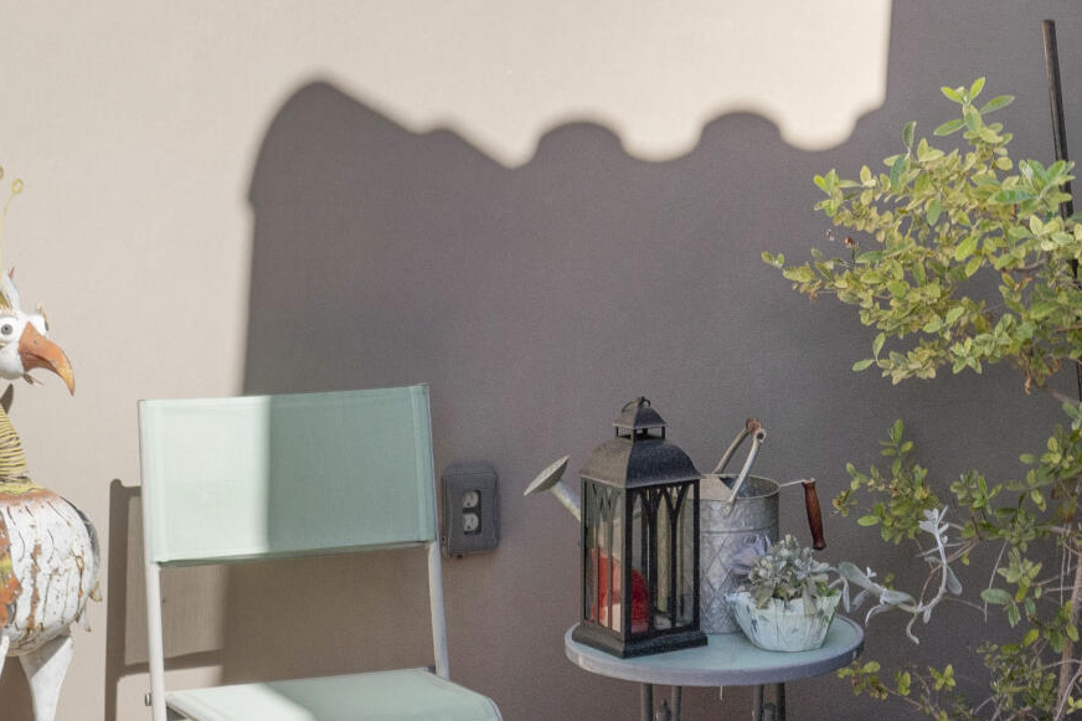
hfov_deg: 23.1
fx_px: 2584
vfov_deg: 15.6
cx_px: 934
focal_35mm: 86
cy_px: -19
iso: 250
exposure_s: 1/400
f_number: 9
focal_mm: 25
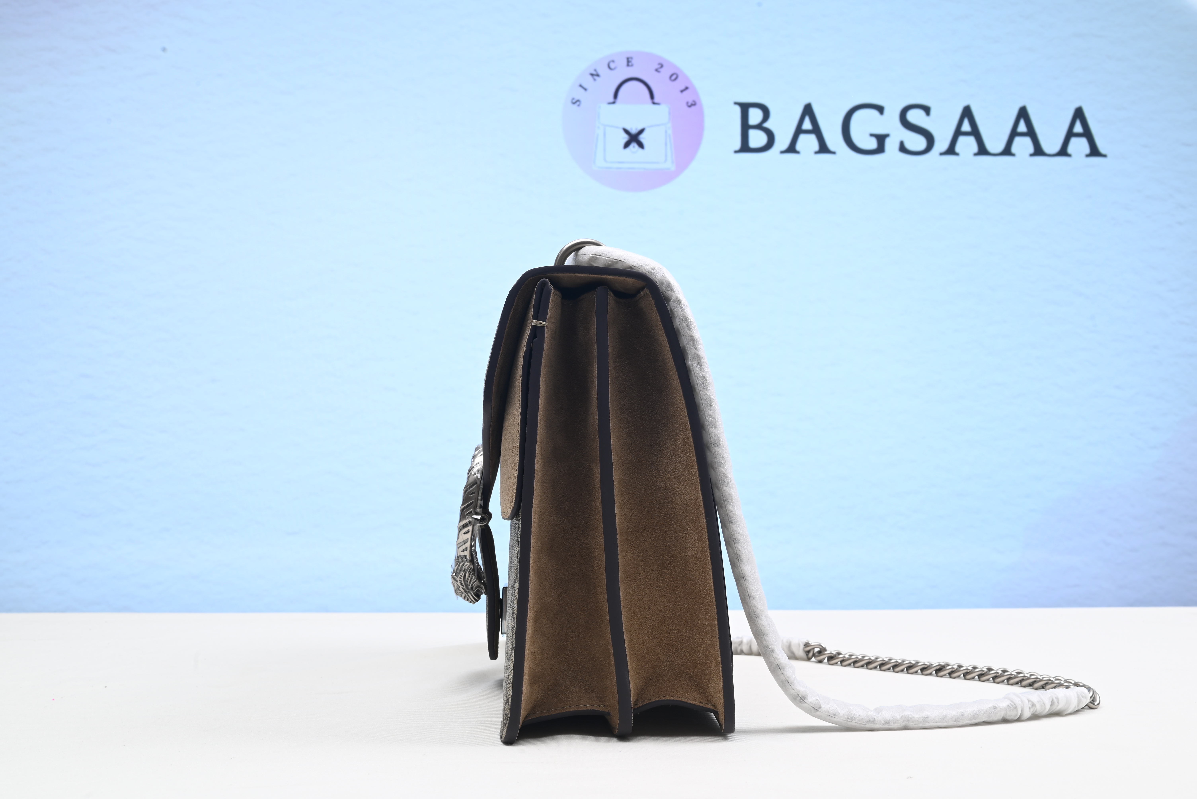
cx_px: 598
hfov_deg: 47.4
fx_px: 1364
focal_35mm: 41
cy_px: 400
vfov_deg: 32.7
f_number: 16
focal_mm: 41
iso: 100
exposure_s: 1/2
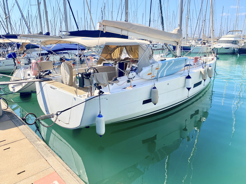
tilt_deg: -15.7
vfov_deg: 53.1
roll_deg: -0.5
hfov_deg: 67.3
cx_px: 123
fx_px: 185
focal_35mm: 26
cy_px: 92
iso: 32
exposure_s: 1/2755
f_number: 1.8
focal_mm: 4.25
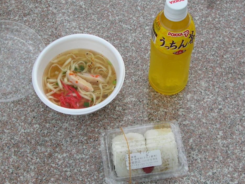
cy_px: 88
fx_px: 269
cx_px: 130
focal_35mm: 38
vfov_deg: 37.7
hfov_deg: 49.0
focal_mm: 5.8
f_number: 2.8
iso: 50
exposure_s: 1/385
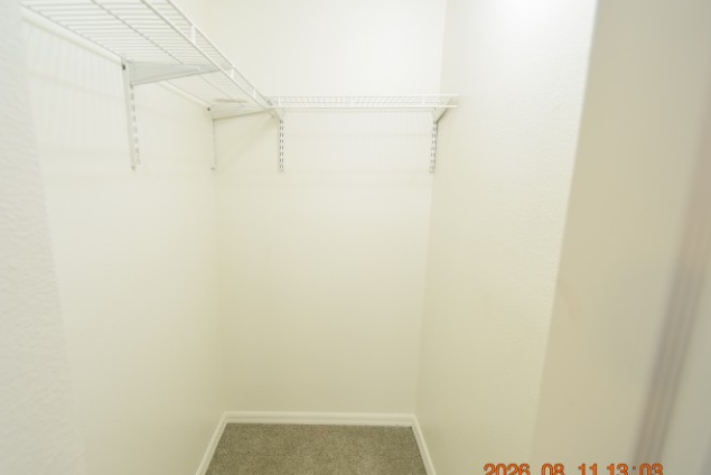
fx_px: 336
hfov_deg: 93.2
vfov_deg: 70.5
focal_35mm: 17
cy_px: 244
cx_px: 336
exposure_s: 1/60
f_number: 4
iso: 800
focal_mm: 10
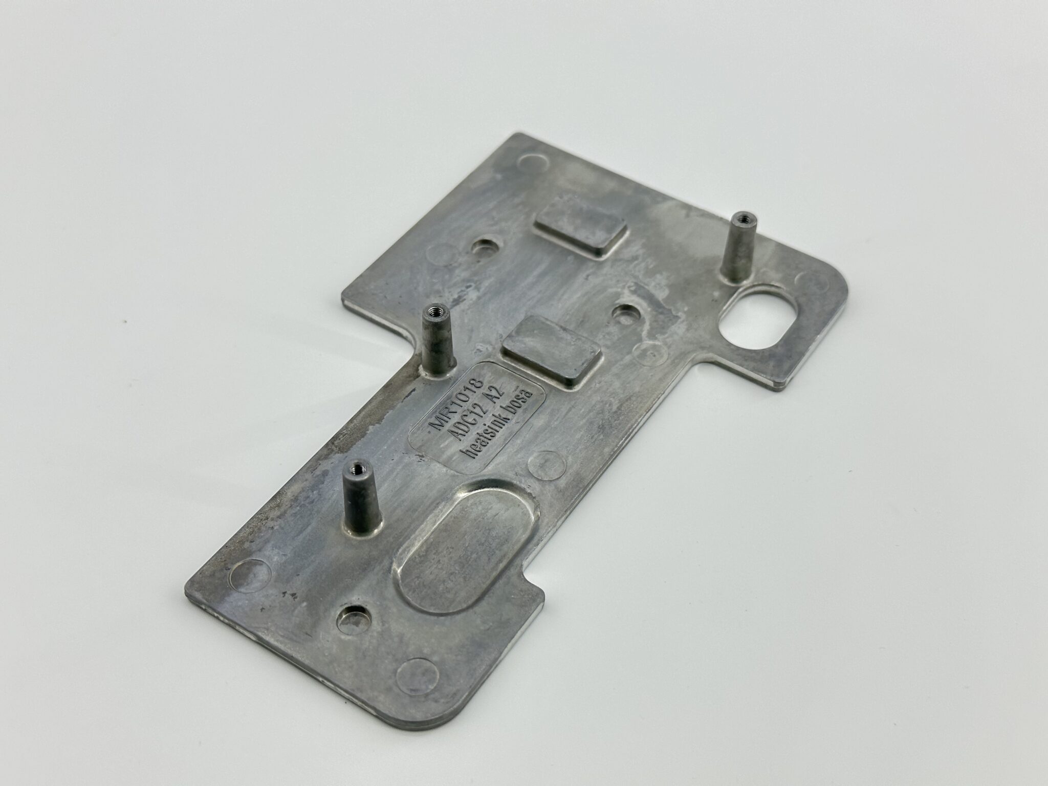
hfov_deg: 39.7
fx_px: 1453
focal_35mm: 48
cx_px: 524
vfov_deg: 30.3
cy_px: 393
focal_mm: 6.86
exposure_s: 1/390
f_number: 1.78
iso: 64
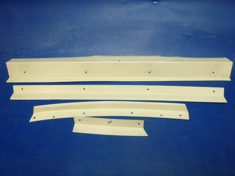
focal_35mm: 28
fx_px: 190
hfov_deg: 63.4
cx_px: 118
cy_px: 88
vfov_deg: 49.7
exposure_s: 1/30
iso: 250
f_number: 3.9
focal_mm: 5
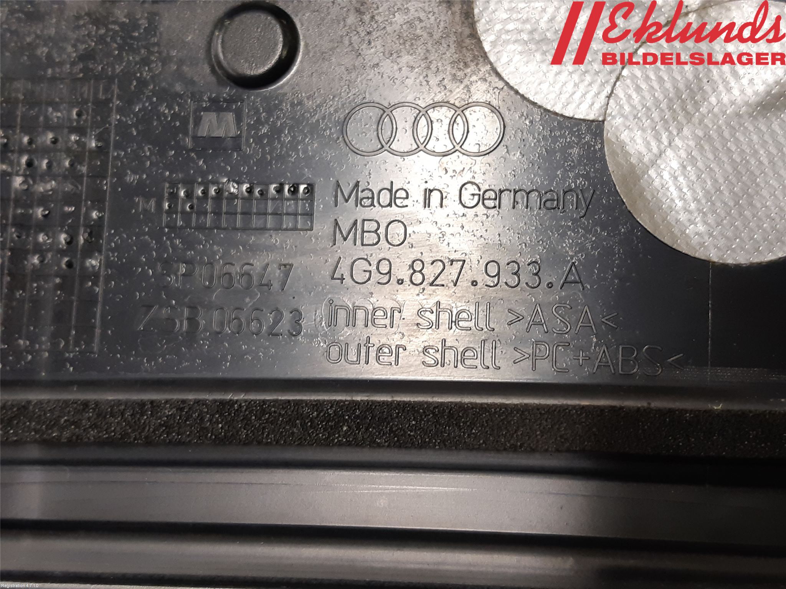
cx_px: 393
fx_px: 590
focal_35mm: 26
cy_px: 294
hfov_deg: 67.3
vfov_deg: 53.1
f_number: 1.7
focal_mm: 3.93
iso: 160
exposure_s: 1/50
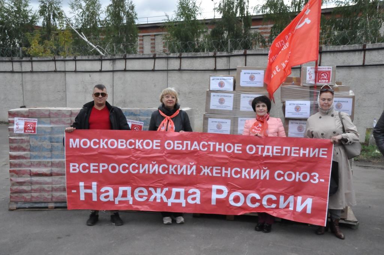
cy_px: 128
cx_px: 192
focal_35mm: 39
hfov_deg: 49.6
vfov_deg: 34.1
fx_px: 415
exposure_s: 1/500
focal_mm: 26
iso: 3200
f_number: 22
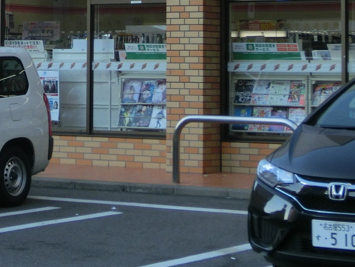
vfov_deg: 9.0
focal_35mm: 163
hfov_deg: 12.0
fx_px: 1672
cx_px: -8
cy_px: -65
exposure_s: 1/200
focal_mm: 9.16
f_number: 4.3
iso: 80
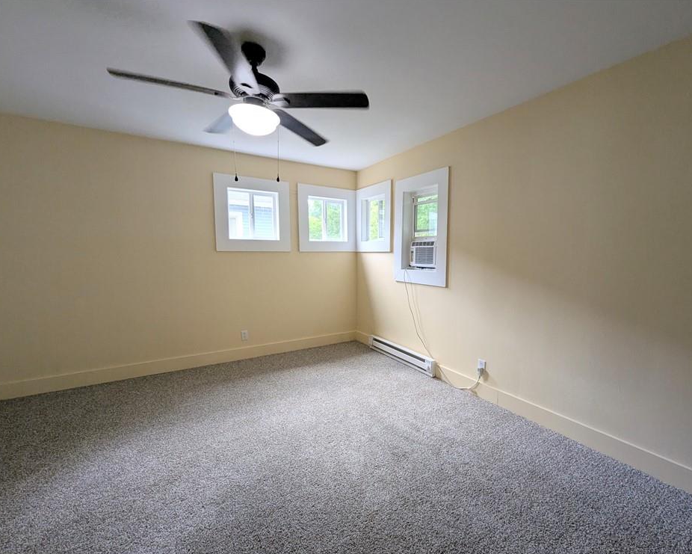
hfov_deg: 100.5
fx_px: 287
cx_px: 372
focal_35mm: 14
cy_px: 284
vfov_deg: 88.0
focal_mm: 1.95
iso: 95
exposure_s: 1/120
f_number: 2.2
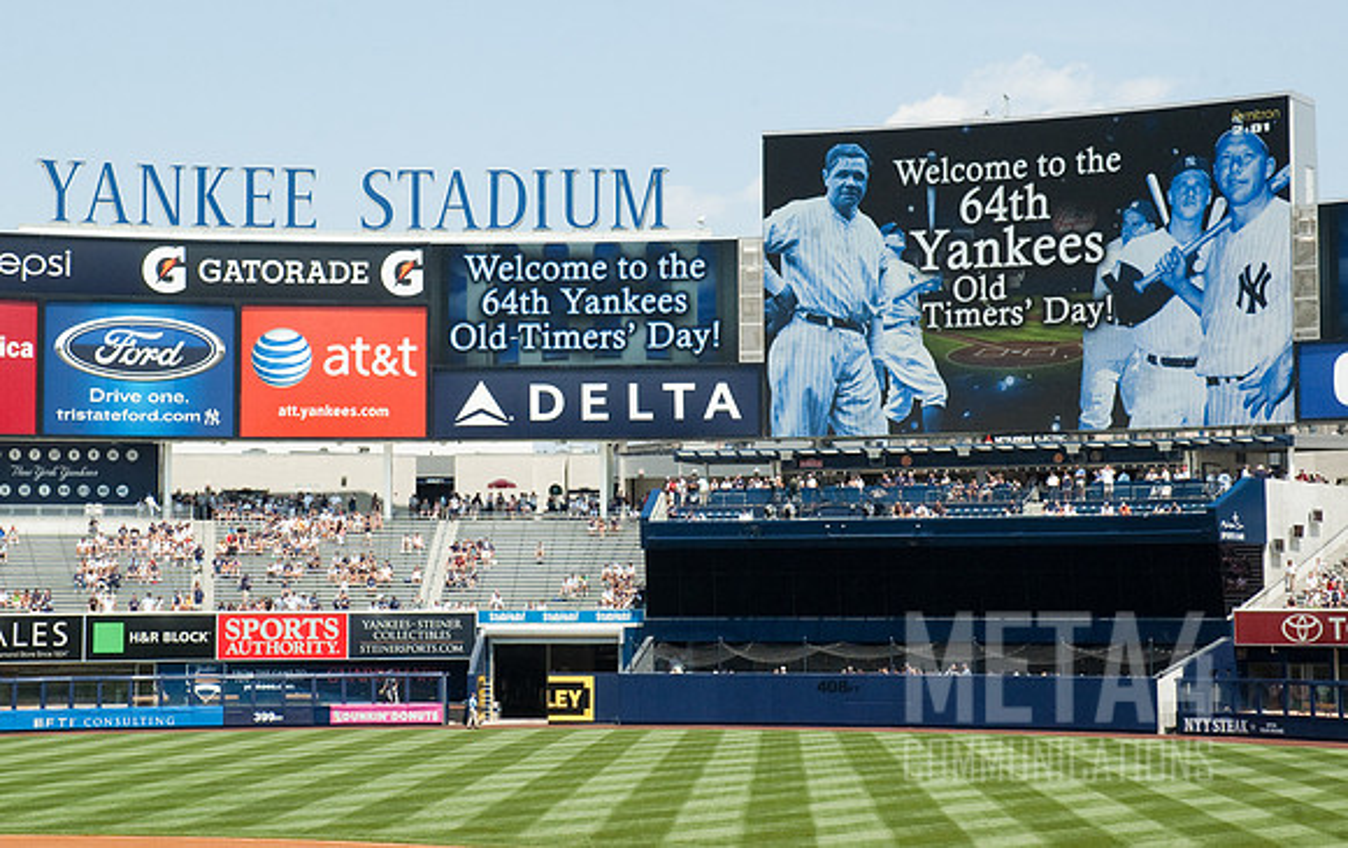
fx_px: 2835
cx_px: 663
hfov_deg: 26.7
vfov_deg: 17.0
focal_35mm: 77
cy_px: 377
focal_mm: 48
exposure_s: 1/400
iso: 320
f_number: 10
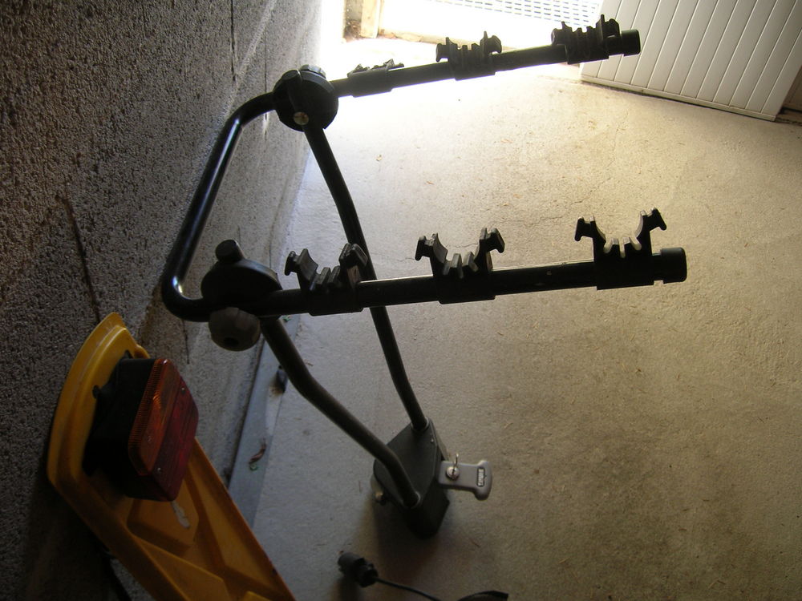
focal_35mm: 34
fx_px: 788
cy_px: 300
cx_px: 401
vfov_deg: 41.8
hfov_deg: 54.0
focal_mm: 5.7
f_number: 2.9
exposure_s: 1/39
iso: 50
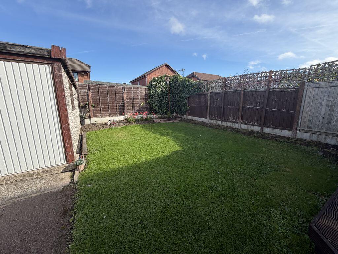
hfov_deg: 102.1
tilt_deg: -10.8
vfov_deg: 85.7
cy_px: 127
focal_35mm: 14
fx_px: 137
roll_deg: +1.6
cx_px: 169
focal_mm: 2.22
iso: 32
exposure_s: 1/770
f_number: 2.2
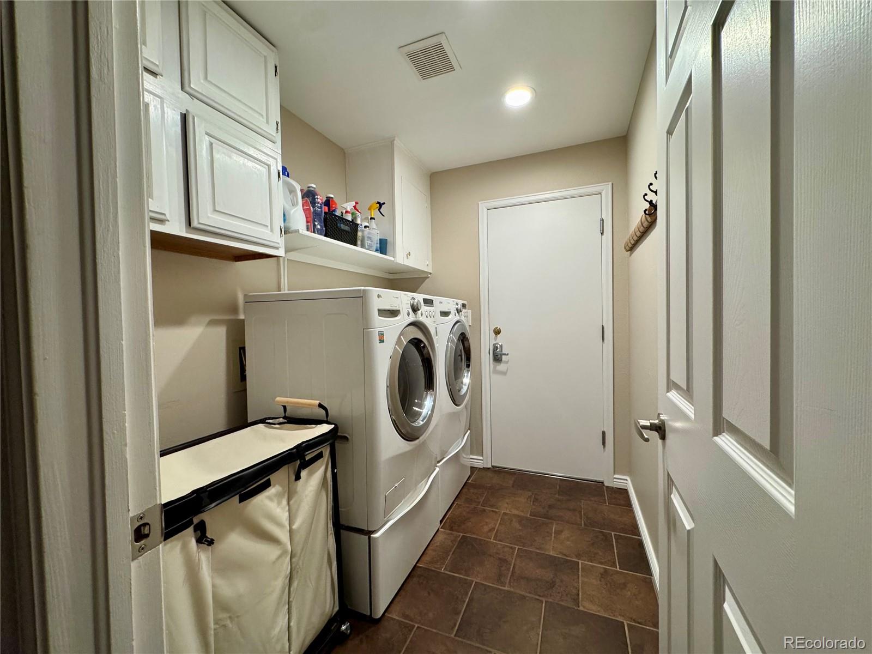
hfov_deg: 102.1
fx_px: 353
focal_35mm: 14
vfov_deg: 85.7
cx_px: 436
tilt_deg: -1.4
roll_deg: +0.5
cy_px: 327
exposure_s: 1/120
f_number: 2.2
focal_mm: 2.22
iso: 250
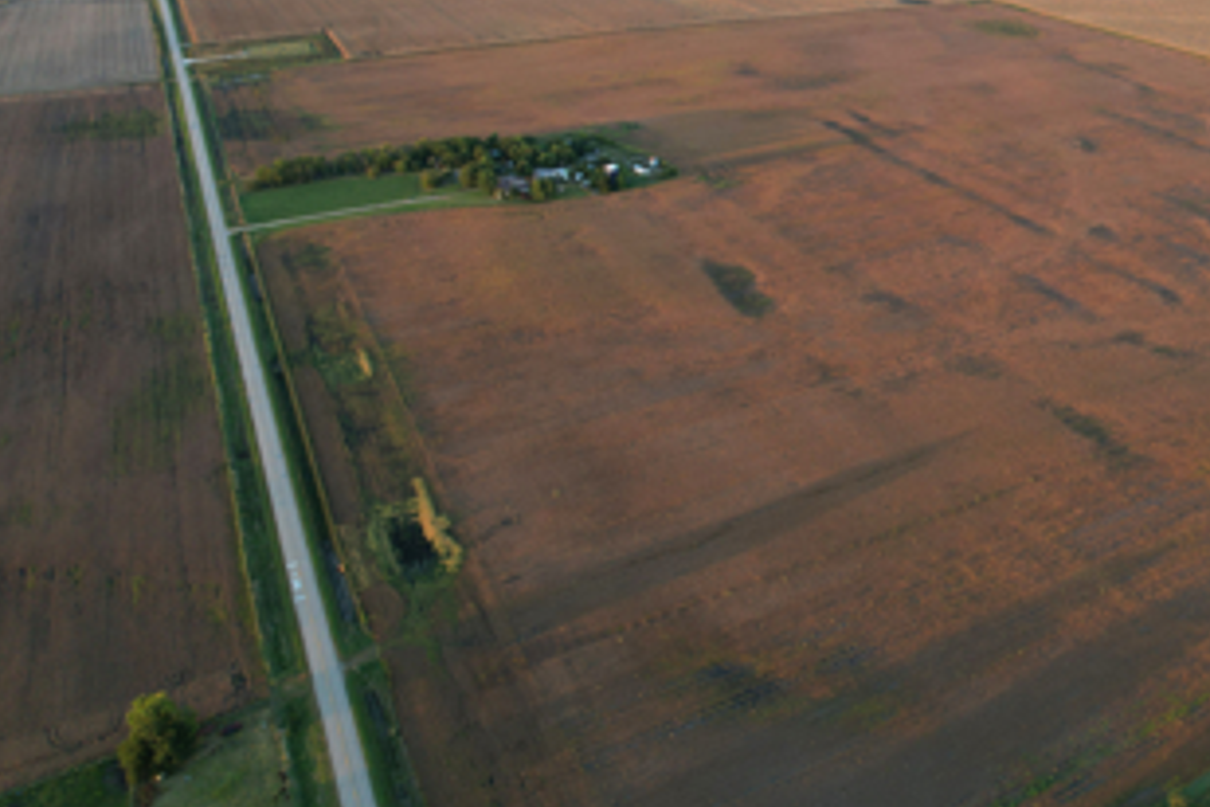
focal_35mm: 32
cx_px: 850
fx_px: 1075
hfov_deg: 56.8
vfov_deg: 40.5
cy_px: 251
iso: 100
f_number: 2.8
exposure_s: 1/160
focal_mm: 8.38
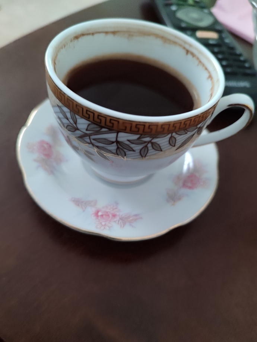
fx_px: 247
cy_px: 171
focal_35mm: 25
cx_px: 128
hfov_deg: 54.9
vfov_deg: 69.4
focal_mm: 5.95
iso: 2777
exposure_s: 1/17
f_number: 1.89
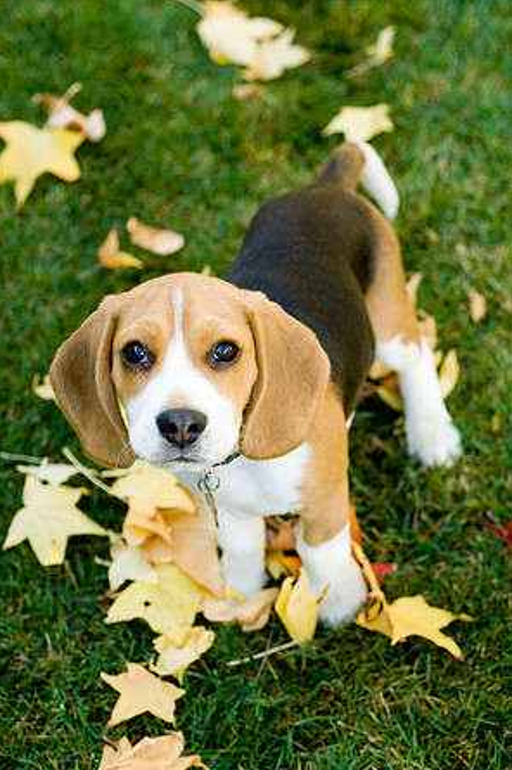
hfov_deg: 15.0
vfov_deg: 22.4
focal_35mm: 91
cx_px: 255
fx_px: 1944
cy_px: 386
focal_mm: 60
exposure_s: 1/400
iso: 400
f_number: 3.5
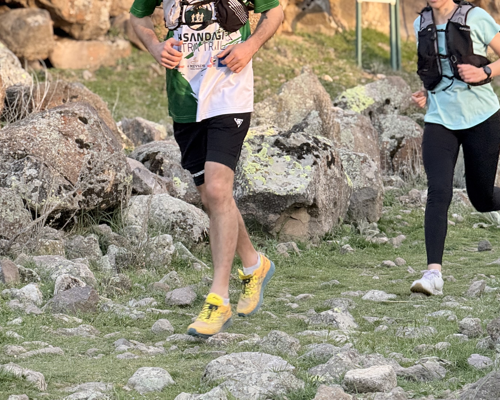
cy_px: 155
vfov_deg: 8.9
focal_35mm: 173
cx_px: 258
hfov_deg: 11.2
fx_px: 2560
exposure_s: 1/99
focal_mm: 15.66
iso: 80
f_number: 2.8
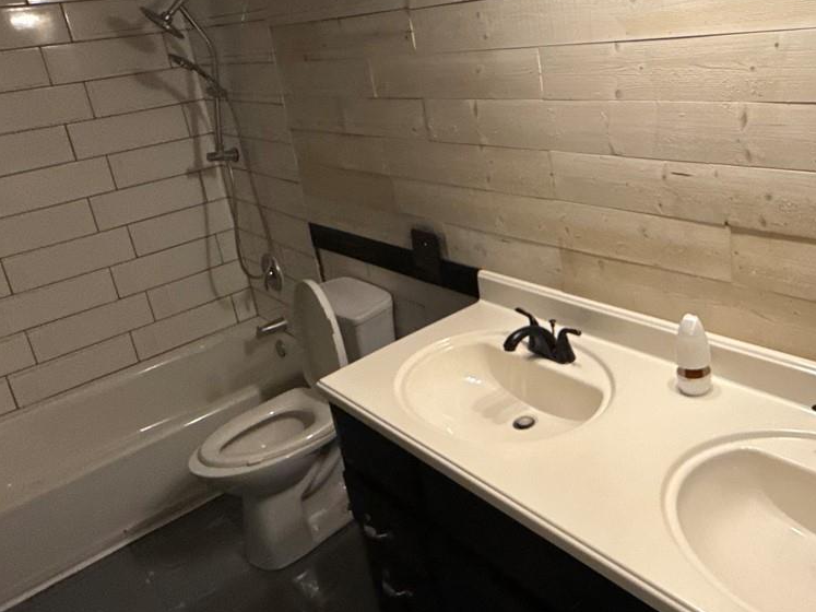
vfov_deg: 46.3
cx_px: 539
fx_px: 707
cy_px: 222
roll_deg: +6.9
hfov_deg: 58.7
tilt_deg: -15.8
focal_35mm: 30
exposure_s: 1/120
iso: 250
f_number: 2.2
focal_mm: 2.22
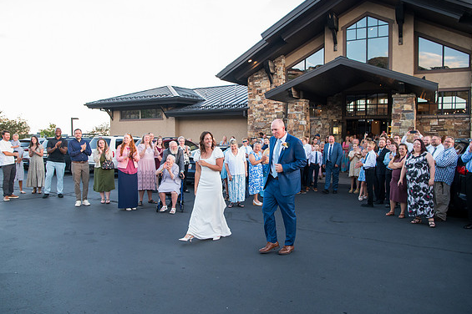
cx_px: 226
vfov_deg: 49.5
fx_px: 341
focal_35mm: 26
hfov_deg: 69.4
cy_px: 159
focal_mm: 24
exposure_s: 1/400
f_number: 5
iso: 3200
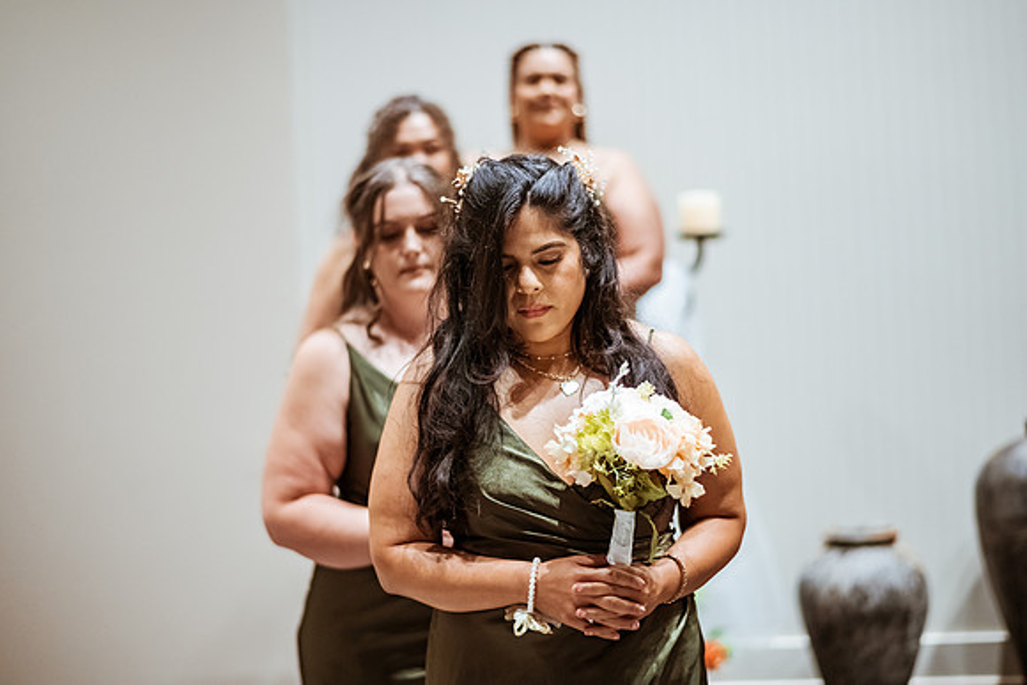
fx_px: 1655
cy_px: 342
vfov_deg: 23.4
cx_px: 514
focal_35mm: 58
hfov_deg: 34.5
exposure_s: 1/640
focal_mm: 58
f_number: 1.4
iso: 1600
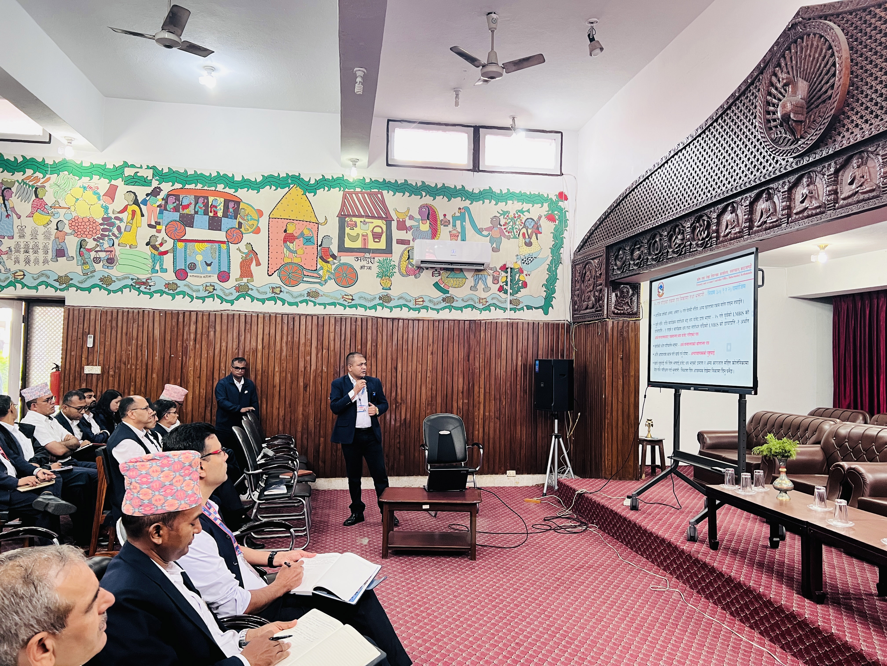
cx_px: 444
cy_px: 333
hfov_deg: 67.3
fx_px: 666
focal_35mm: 26
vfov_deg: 53.1
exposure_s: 1/50
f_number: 1.5
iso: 160
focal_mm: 5.7
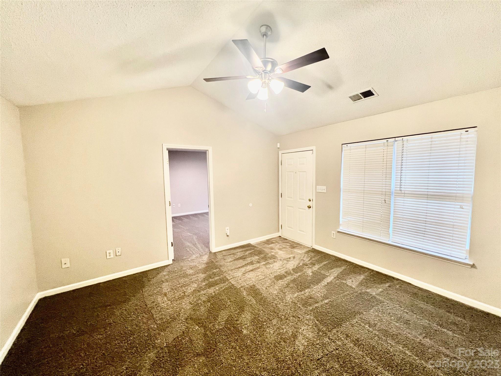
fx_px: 188
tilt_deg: -4.6
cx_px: 250
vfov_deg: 89.9
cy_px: 188
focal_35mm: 13
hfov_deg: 106.2
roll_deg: +1.6
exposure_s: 1/60
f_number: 1.8
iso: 320
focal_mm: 1.57
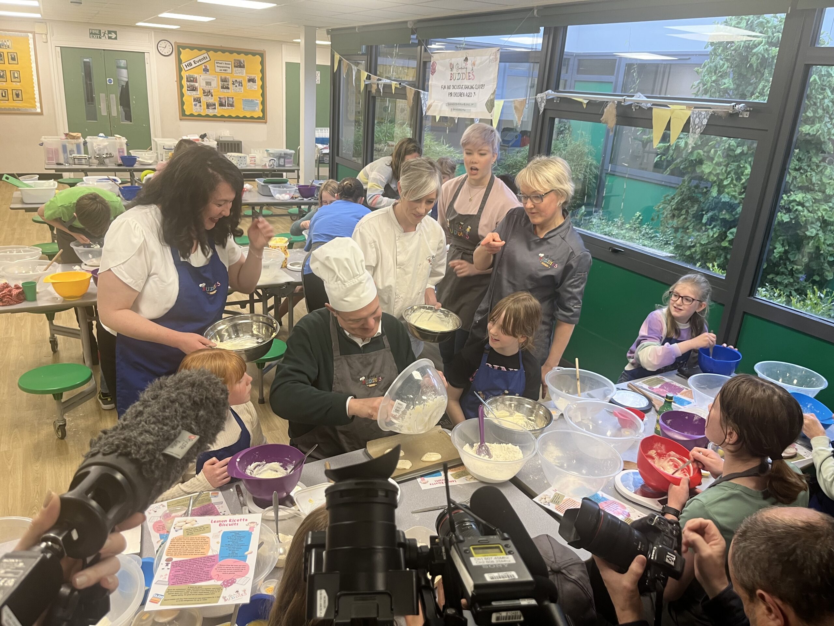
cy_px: 313
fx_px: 626
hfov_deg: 67.3
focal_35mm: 26
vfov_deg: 53.1
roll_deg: -3.3
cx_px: 417
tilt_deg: -19.9
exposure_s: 1/50
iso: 80
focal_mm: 5.1
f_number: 1.6
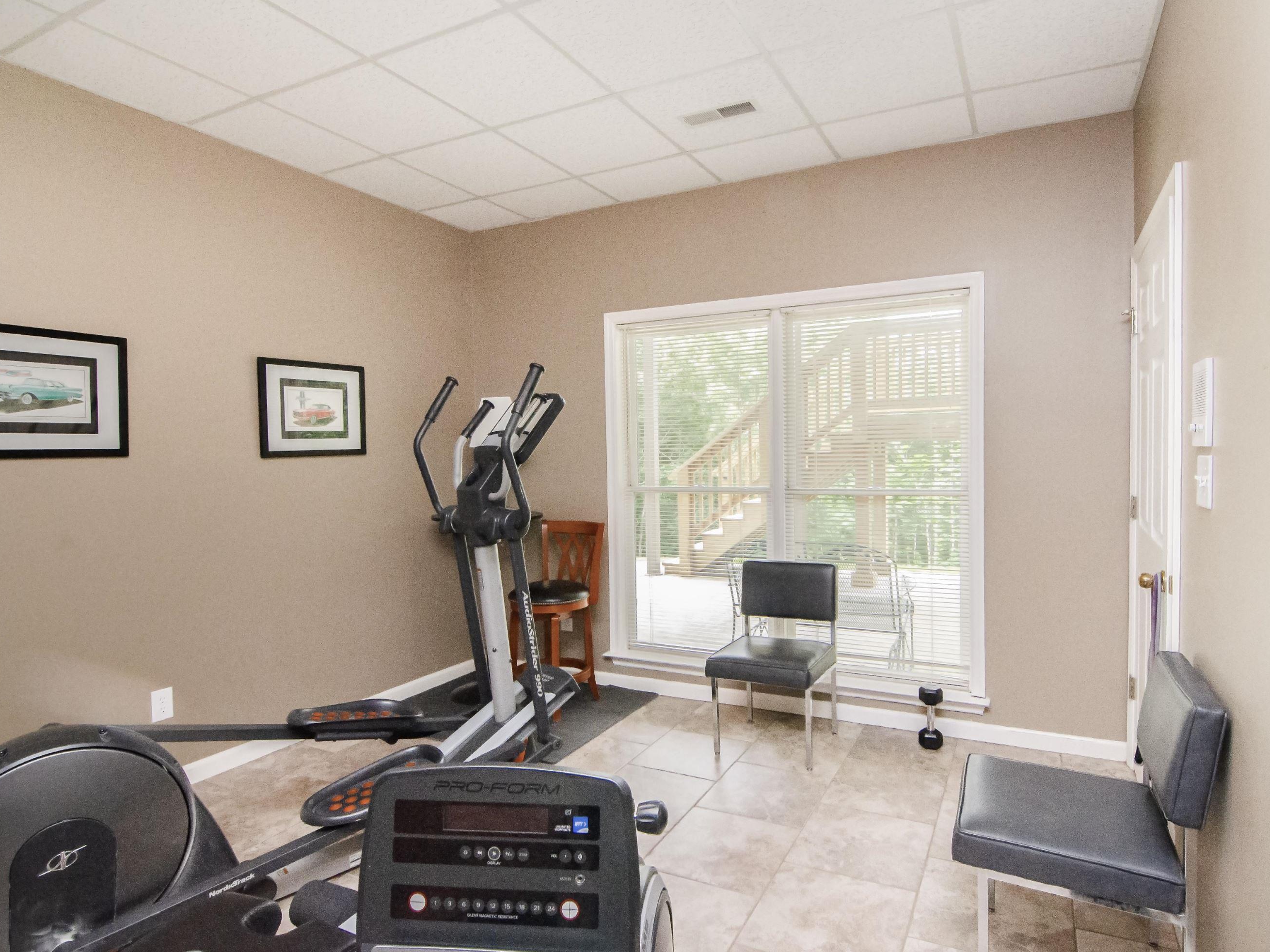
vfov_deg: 69.9
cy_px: 484
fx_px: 681
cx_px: 692
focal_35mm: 19
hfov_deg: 85.8
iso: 4000
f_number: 9
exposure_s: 1/80
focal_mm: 11
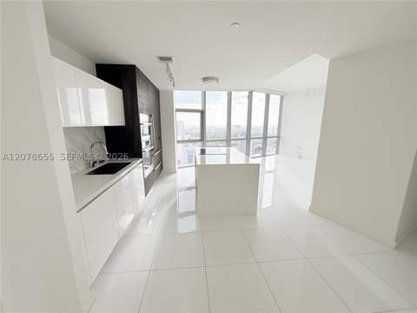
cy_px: 156
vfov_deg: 85.7
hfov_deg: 102.1
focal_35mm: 14
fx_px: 169
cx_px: 208
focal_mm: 2.22
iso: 64
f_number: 2.2
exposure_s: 1/167
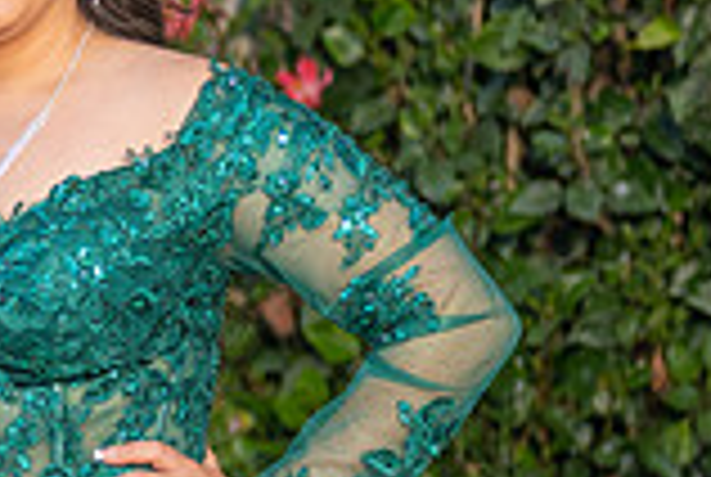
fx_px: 4650
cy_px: 231
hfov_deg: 8.4
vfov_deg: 5.9
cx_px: -628
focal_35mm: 235
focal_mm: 58
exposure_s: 1/160
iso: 200
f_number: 2.8
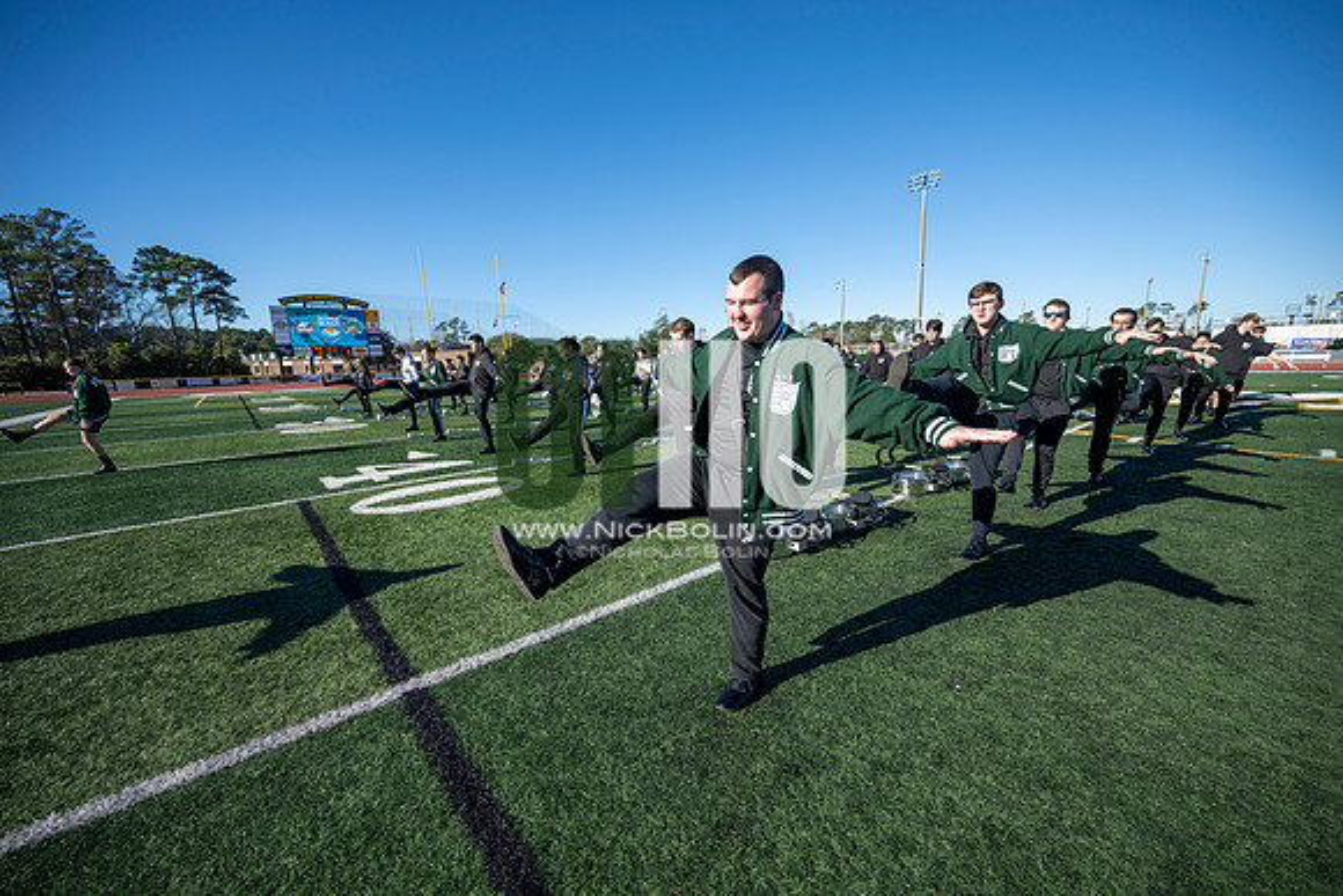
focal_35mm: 14
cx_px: 672
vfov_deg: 81.2
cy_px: 448
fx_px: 522
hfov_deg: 104.2
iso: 160
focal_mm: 14
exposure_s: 1/2000
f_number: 4
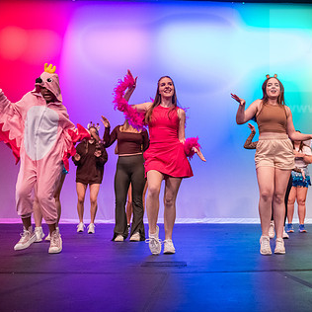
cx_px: 240
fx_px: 510
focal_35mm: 50
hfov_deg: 33.2
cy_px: 129
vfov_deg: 33.9
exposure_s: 1/250
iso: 4000
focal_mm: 32
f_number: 3.2
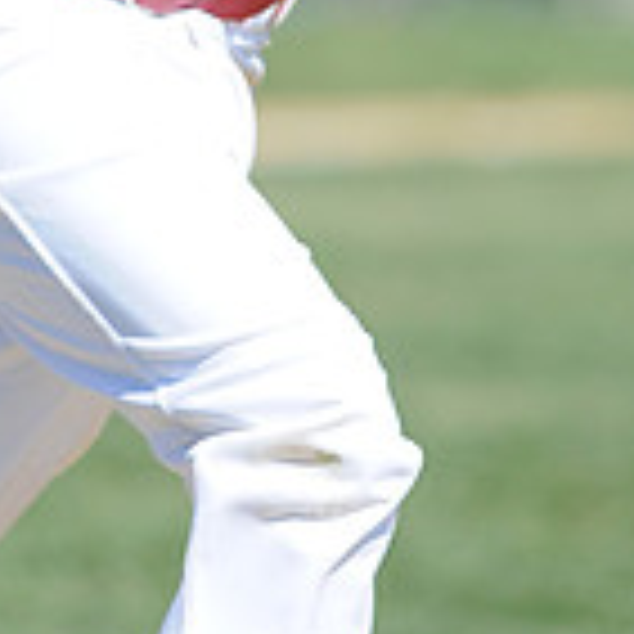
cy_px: -270
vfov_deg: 1.4
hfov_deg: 1.4
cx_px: 330
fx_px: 25176
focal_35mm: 1215
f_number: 4
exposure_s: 1/1600
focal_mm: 300
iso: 200
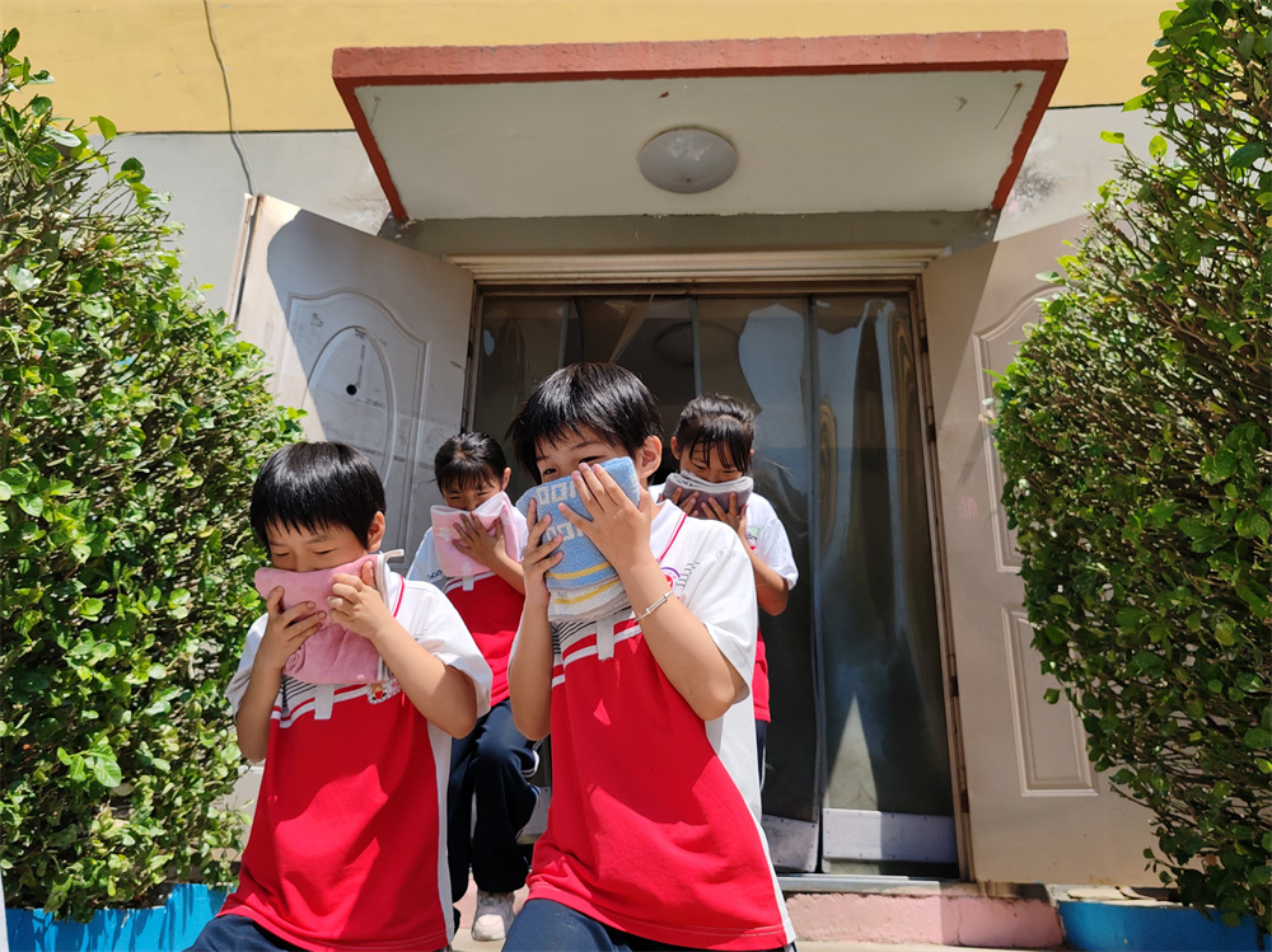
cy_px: 476
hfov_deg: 65.3
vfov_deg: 51.3
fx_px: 992
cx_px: 636
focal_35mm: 27
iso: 50
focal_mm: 6.12
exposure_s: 1/860
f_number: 1.9
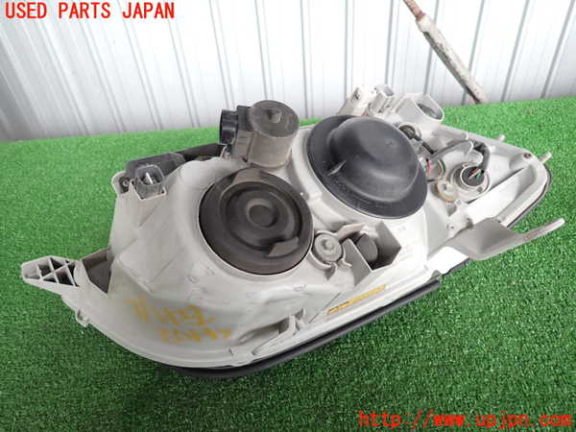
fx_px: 416
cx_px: 288
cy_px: 216
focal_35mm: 25
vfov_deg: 54.9
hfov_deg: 69.4
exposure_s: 1/60
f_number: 2
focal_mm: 4.5
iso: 100
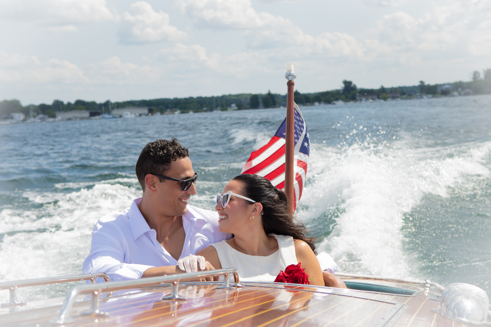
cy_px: 164
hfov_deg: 30.1
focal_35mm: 67
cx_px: 246
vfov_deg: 20.3
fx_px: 914
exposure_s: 1/640
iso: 100
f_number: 5.6
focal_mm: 45
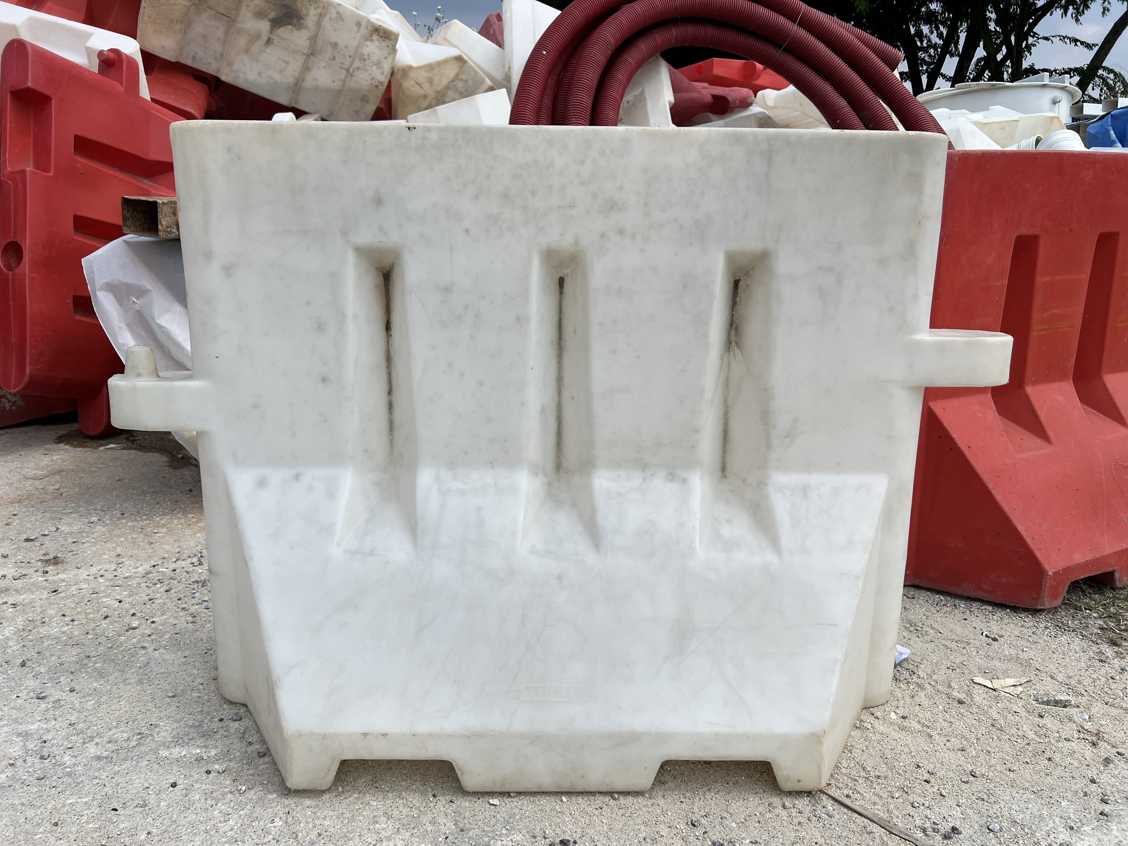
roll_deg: -0.3
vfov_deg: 53.1
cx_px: 564
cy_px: 423
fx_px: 847
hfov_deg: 67.3
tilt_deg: -15.0
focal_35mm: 26
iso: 50
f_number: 1.5
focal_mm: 5.7
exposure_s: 1/4630
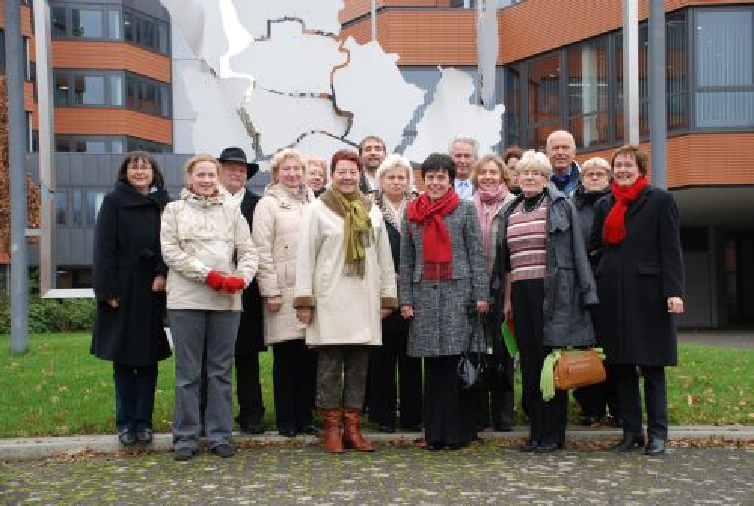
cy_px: 253
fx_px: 1008
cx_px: 377
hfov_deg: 41.0
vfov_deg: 28.2
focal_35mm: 48
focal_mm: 32
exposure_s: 1/50
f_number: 4.2
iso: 200
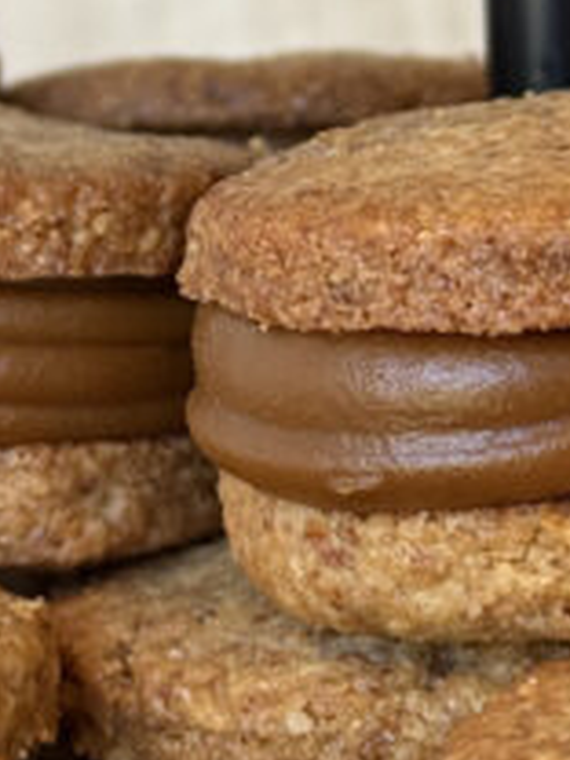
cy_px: 157
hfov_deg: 8.0
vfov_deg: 10.7
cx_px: 117
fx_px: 4062
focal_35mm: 185
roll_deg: +1.1
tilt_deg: -8.3
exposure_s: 1/100
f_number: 1.78
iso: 50
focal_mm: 6.76
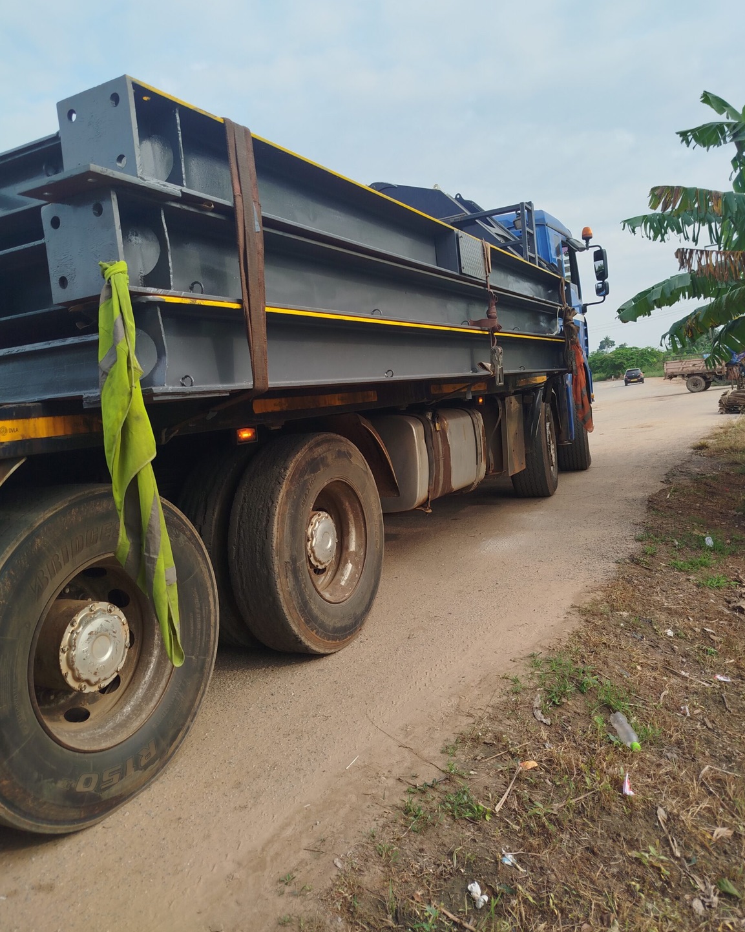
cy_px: 423
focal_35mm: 26
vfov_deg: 65.9
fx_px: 717
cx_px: 367
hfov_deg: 54.9
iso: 50
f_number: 1.7
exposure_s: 1/383
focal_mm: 5.31
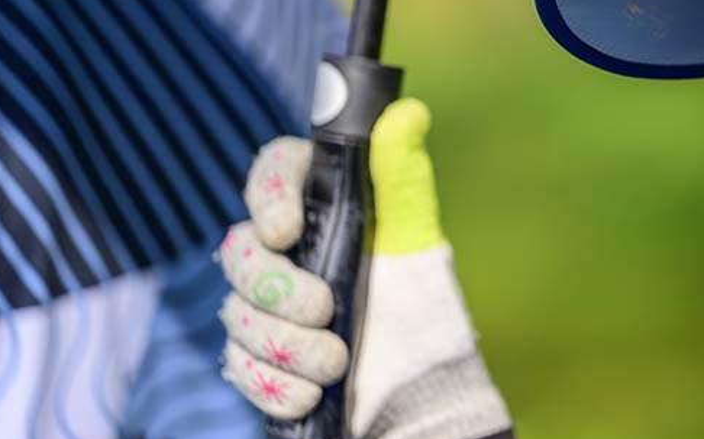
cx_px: 662
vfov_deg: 3.3
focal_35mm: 403
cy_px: 87
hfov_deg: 5.2
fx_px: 7727
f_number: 3.2
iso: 180
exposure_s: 1/2500
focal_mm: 200
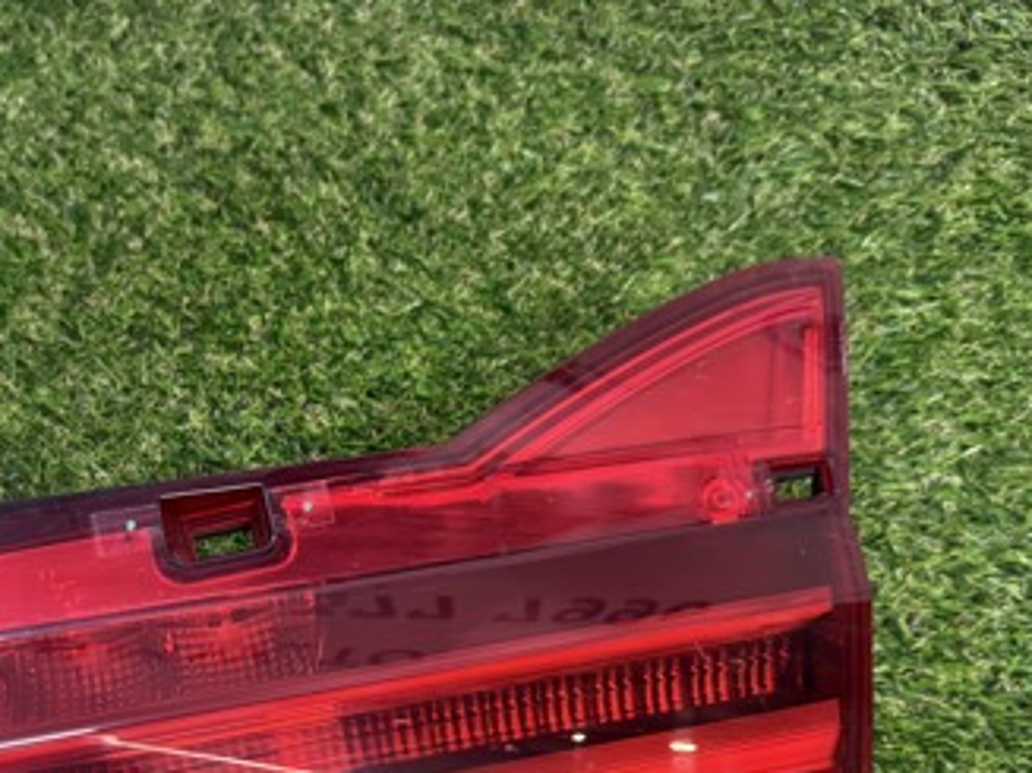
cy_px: 707
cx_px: 363
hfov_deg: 40.1
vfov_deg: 29.5
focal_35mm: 47
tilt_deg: -61.3
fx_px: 1401
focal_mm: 6.76
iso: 640
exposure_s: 1/50
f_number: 1.78
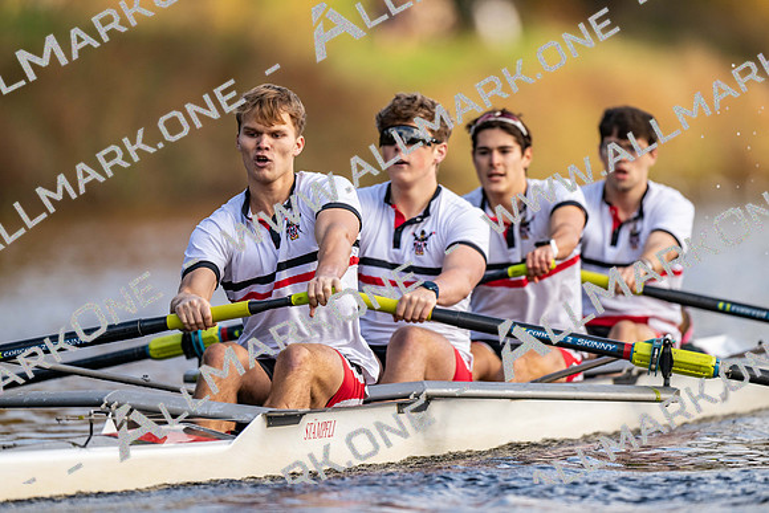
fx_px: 12819
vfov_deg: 2.3
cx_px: 384
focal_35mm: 600
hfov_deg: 3.4
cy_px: 256
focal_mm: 600
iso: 900
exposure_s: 1/2500
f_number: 4
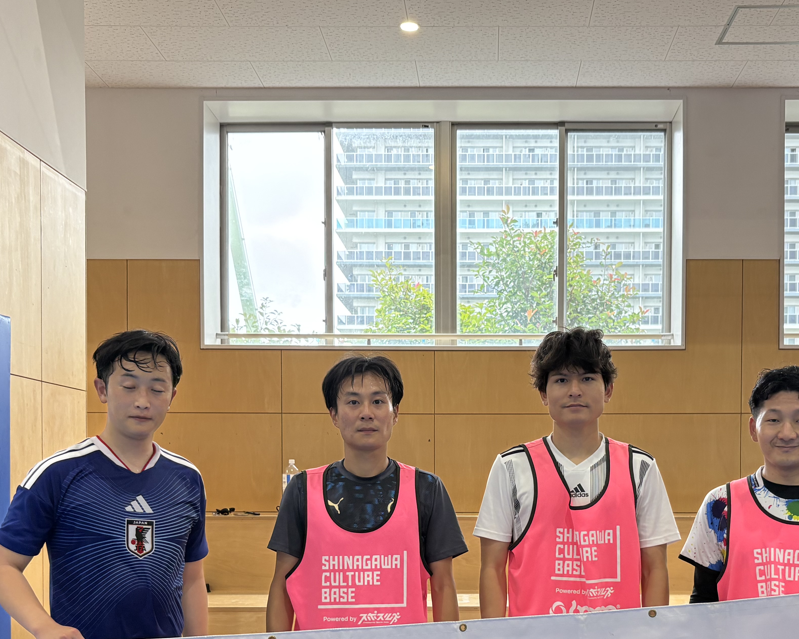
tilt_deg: -0.1
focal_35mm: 46
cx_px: 484
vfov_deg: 31.9
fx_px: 1088
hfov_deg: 40.1
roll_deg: +0.9
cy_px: 511
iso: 100
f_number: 1.6
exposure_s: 1/100
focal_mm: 5.96
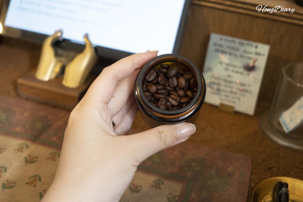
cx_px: 152
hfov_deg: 39.6
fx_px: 421
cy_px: 101
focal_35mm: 50
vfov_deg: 27.0
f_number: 5.6
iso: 5000
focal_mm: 50
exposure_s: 1/60
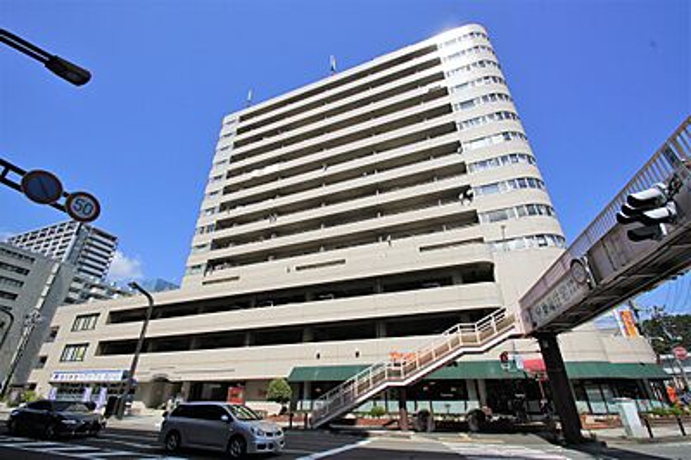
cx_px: 346
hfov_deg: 100.4
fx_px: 288
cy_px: 230
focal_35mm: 15
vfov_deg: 77.2
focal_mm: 10
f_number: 11
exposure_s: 1/160
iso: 100
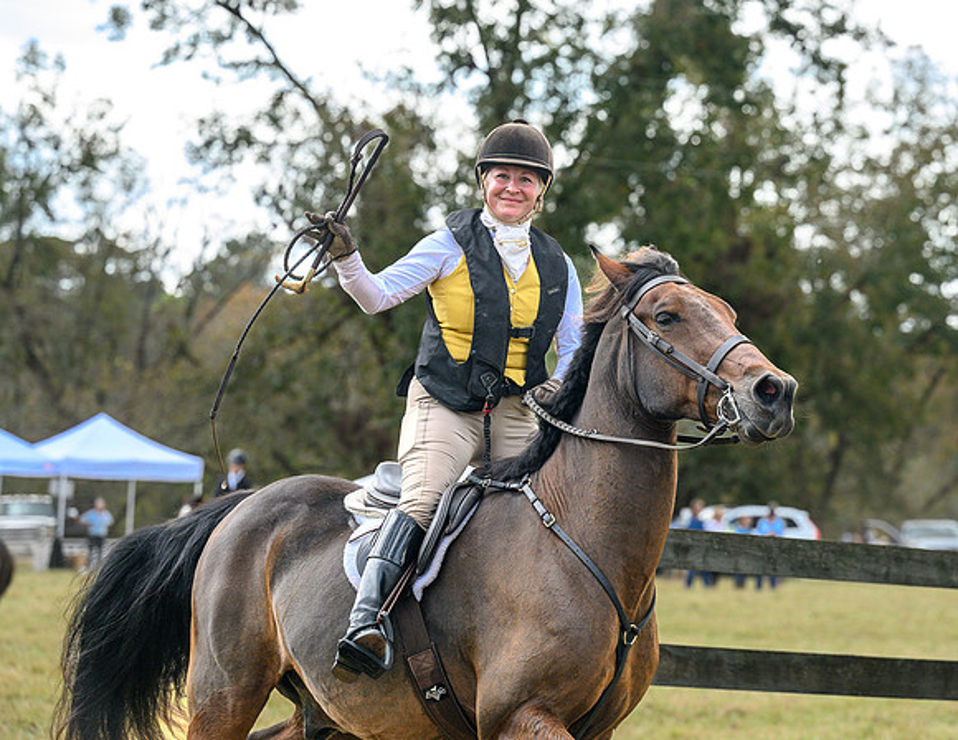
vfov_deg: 11.5
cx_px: 516
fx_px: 3665
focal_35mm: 131
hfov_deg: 14.9
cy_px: 296
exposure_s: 1/1000
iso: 640
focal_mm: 99
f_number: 3.5
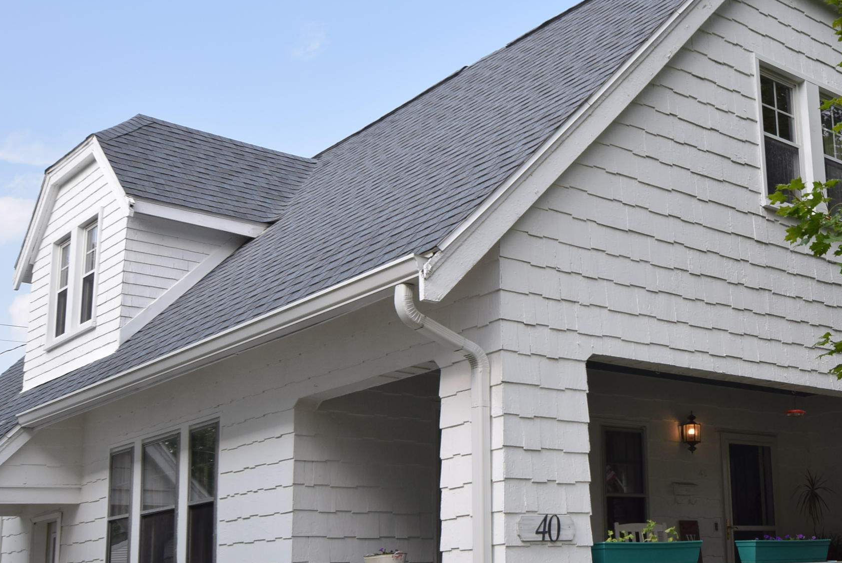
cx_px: 672
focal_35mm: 48
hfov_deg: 39.5
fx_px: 1124
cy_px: 378
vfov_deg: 27.9
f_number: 8
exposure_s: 1/250
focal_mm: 18
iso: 250
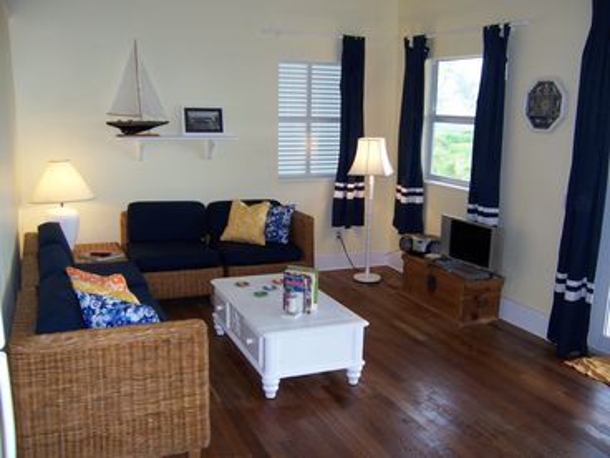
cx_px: 305
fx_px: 582
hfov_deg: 55.4
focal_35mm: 33
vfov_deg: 42.9
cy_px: 229
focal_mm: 5.5
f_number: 2.8
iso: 140
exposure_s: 1/60
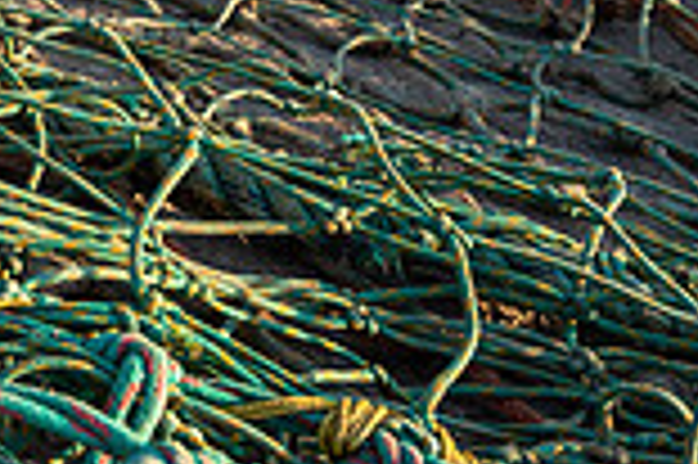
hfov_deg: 21.7
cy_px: -140
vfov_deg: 14.5
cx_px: -32
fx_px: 1743
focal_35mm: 90
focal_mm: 24
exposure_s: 1/125
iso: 125
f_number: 6.3
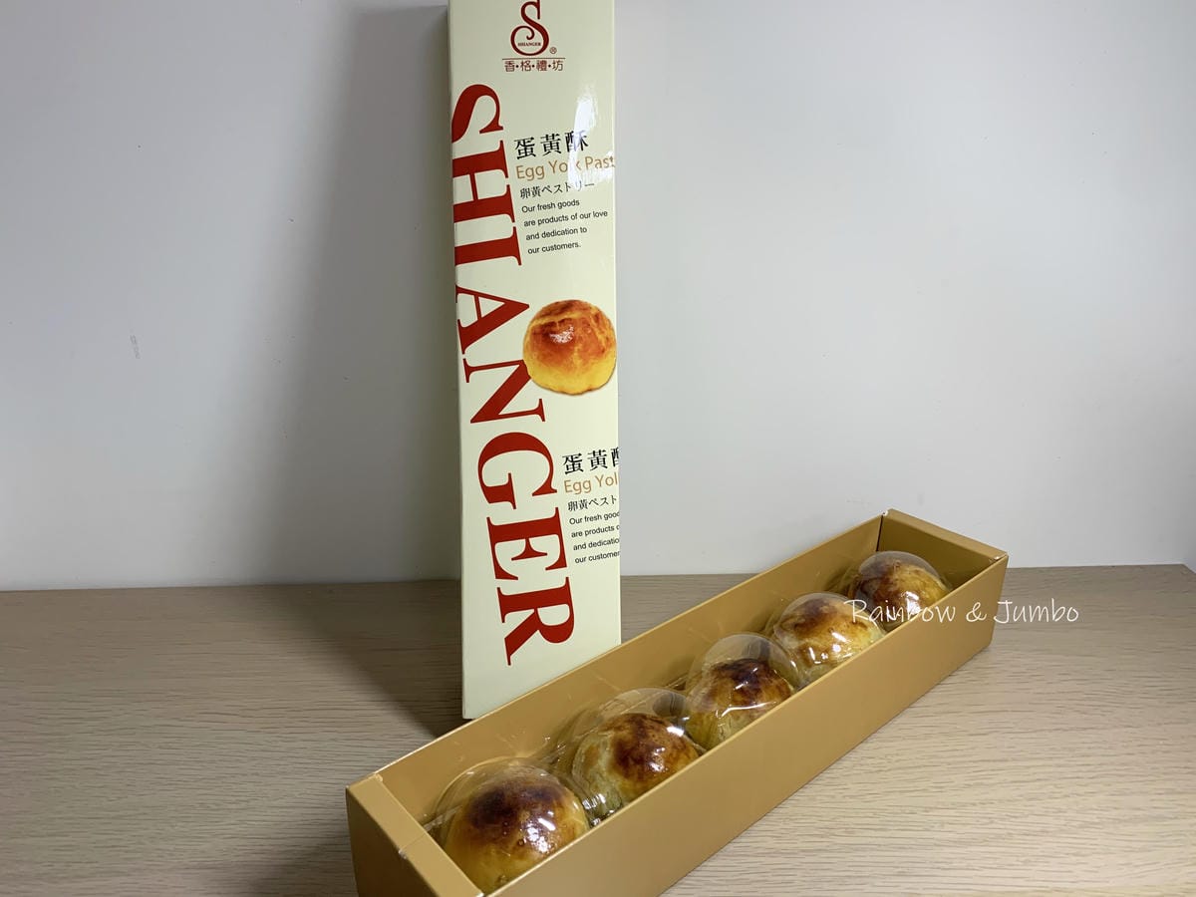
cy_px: 448
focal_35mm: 26
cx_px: 598
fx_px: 898
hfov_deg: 67.3
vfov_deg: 53.1
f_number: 1.8
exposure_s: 1/120
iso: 80
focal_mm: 4.25
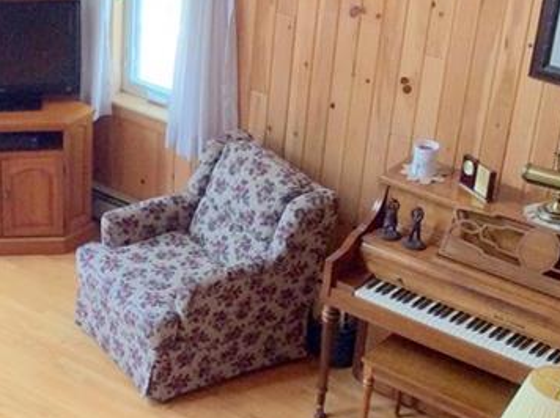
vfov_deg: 16.0
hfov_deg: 20.8
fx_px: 1486
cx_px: 24
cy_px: 283
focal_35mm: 92
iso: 40
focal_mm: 3.3
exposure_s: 1/60
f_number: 2.4
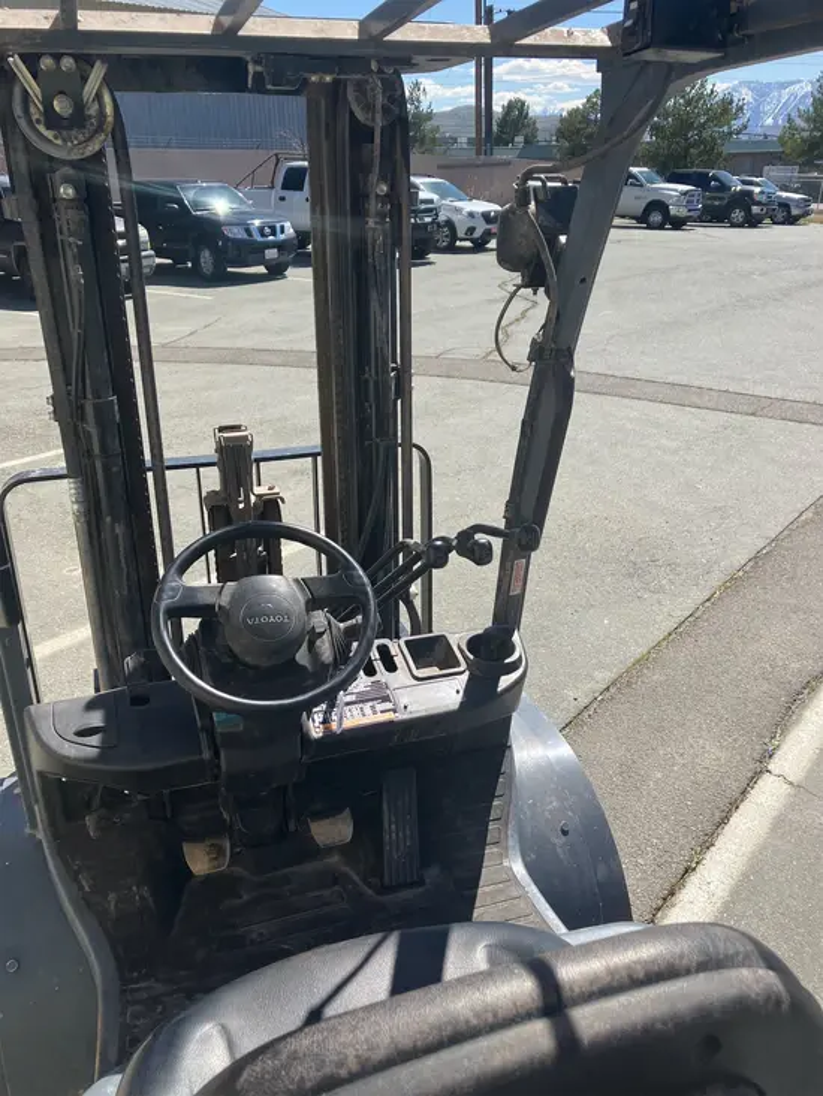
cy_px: 548
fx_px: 887
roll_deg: -0.6
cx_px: 412
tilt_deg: -22.1
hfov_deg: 49.8
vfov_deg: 63.4
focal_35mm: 28
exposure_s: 1/1567
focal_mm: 3.99
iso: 32
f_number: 1.8
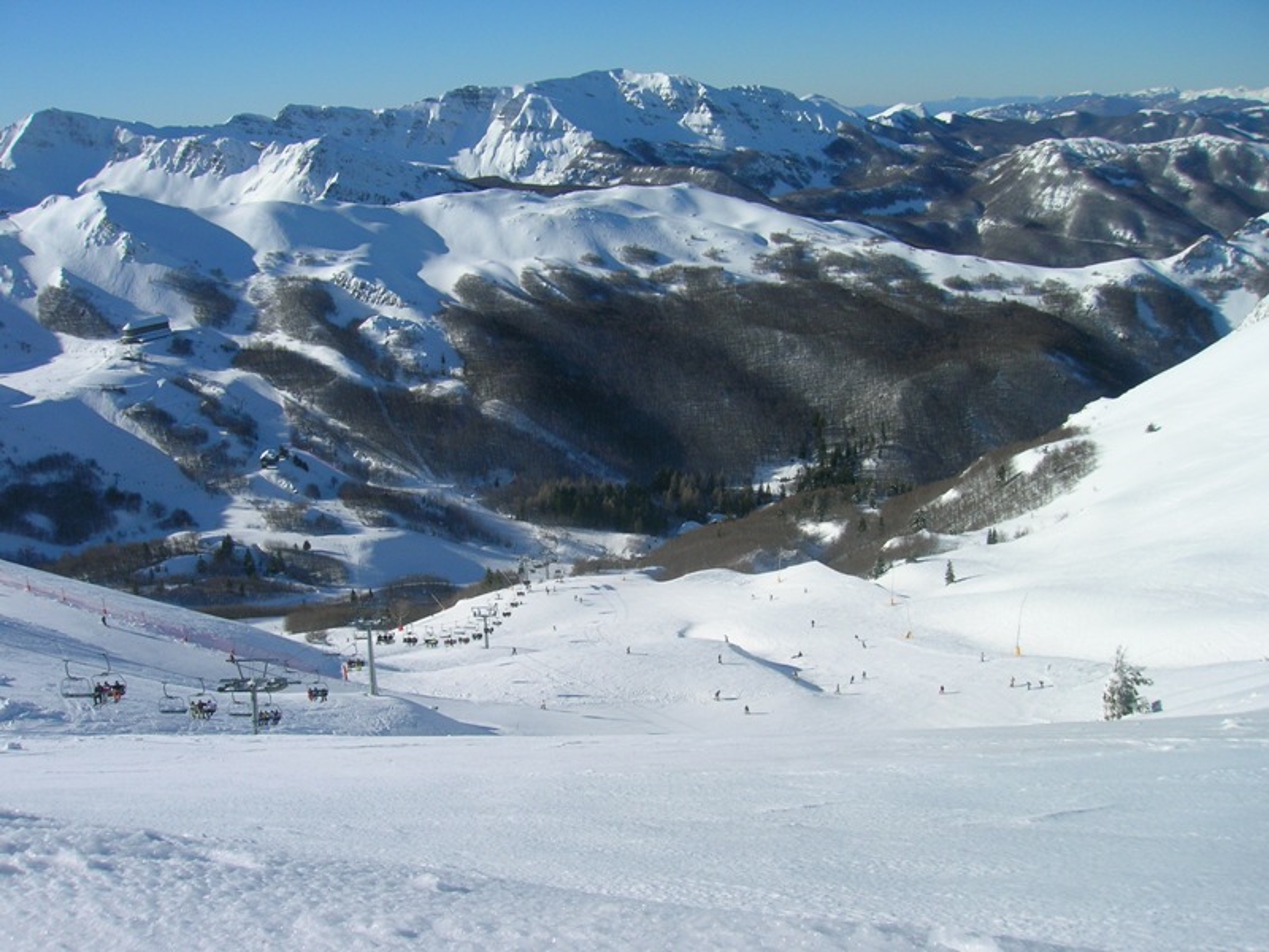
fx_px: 1246
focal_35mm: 34
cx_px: 634
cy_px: 476
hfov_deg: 54.0
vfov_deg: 41.8
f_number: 4.9
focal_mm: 5.7
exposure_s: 1/740
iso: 50
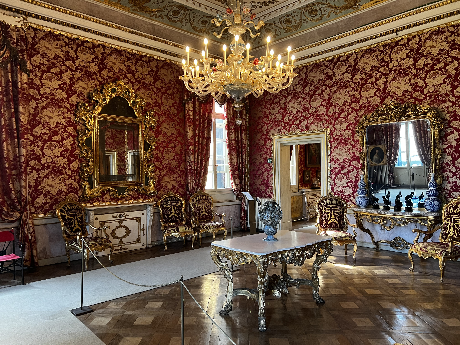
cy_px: 172
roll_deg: +0.8
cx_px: 230
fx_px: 346
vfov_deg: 53.1
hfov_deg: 67.3
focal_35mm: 26
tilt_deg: -0.3
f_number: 1.5
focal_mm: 5.7
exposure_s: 1/50
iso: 200
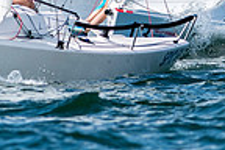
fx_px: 13105
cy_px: -74
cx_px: 147
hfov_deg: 1.0
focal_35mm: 2097
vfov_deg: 0.7
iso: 200
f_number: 5
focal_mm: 300
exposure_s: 1/2500
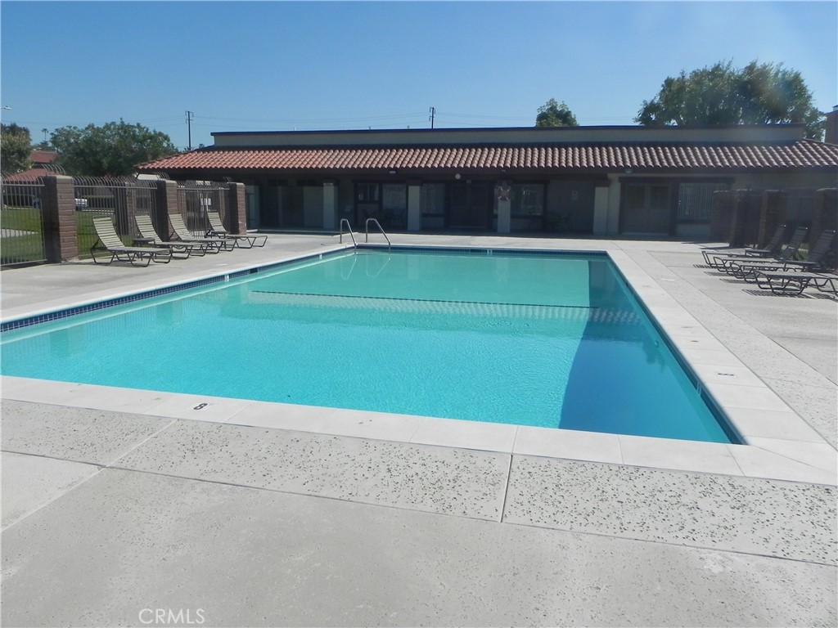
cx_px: 419
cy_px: 314
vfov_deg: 53.1
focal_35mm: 26
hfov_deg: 67.3
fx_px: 629
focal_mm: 4.6
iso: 160
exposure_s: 1/694
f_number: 8
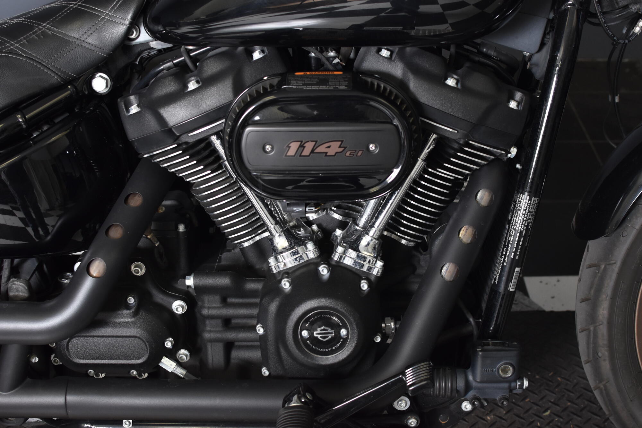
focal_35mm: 52
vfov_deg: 25.7
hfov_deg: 37.9
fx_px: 936
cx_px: 321
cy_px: 214
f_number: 4.5
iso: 800
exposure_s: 1/160
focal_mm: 35
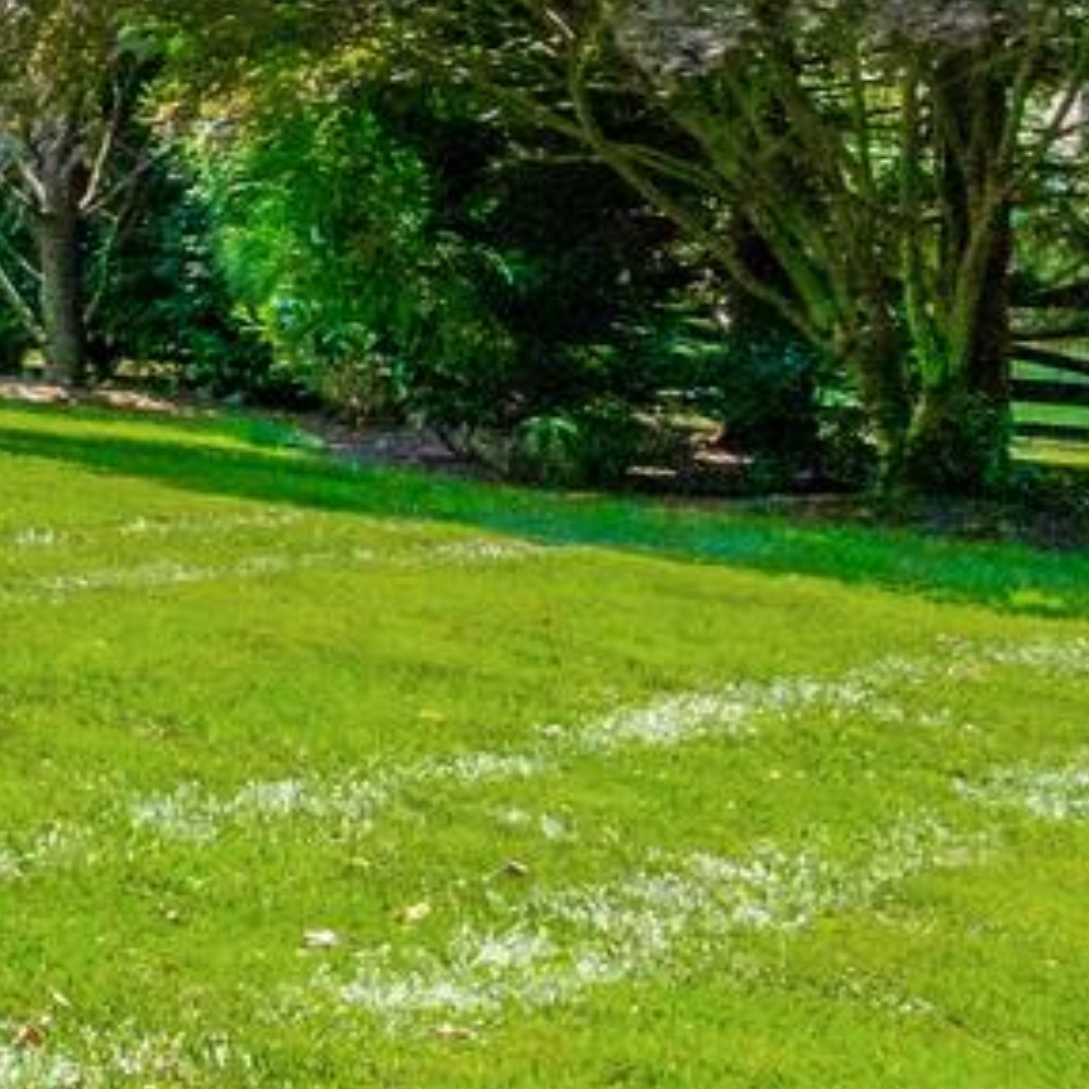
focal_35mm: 103
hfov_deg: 10.6
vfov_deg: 16.3
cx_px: -2311
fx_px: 3666
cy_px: -146
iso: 1250
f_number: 8
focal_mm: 17
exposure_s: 1/1250
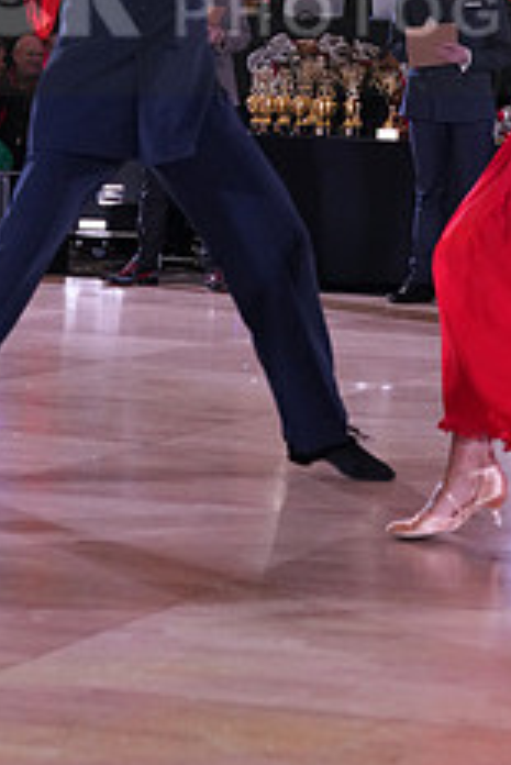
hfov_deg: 10.5
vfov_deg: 15.5
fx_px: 2764
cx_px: 374
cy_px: -13
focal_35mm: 130
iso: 2500
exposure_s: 1/250
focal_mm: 52
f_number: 5
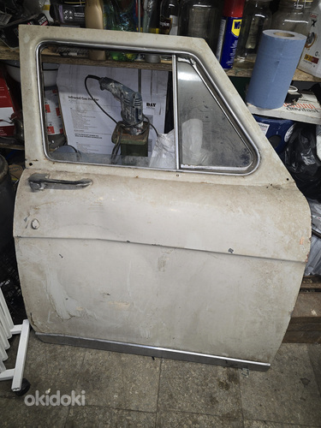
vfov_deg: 73.9
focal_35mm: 23
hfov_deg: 58.9
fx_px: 284
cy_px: 214
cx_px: 160
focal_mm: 6.3
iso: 100
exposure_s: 1/50
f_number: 1.7
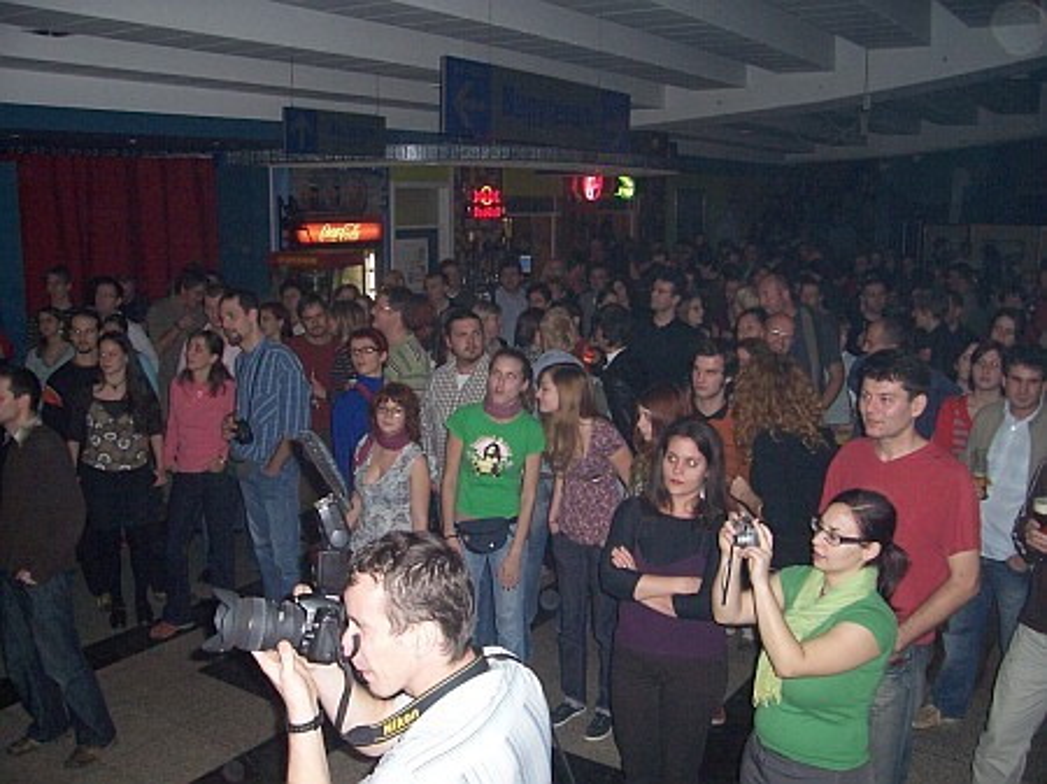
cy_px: 392
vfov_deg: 41.8
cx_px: 524
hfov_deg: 54.0
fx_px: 1028
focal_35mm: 34
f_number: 2.7
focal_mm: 5.6
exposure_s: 1/60
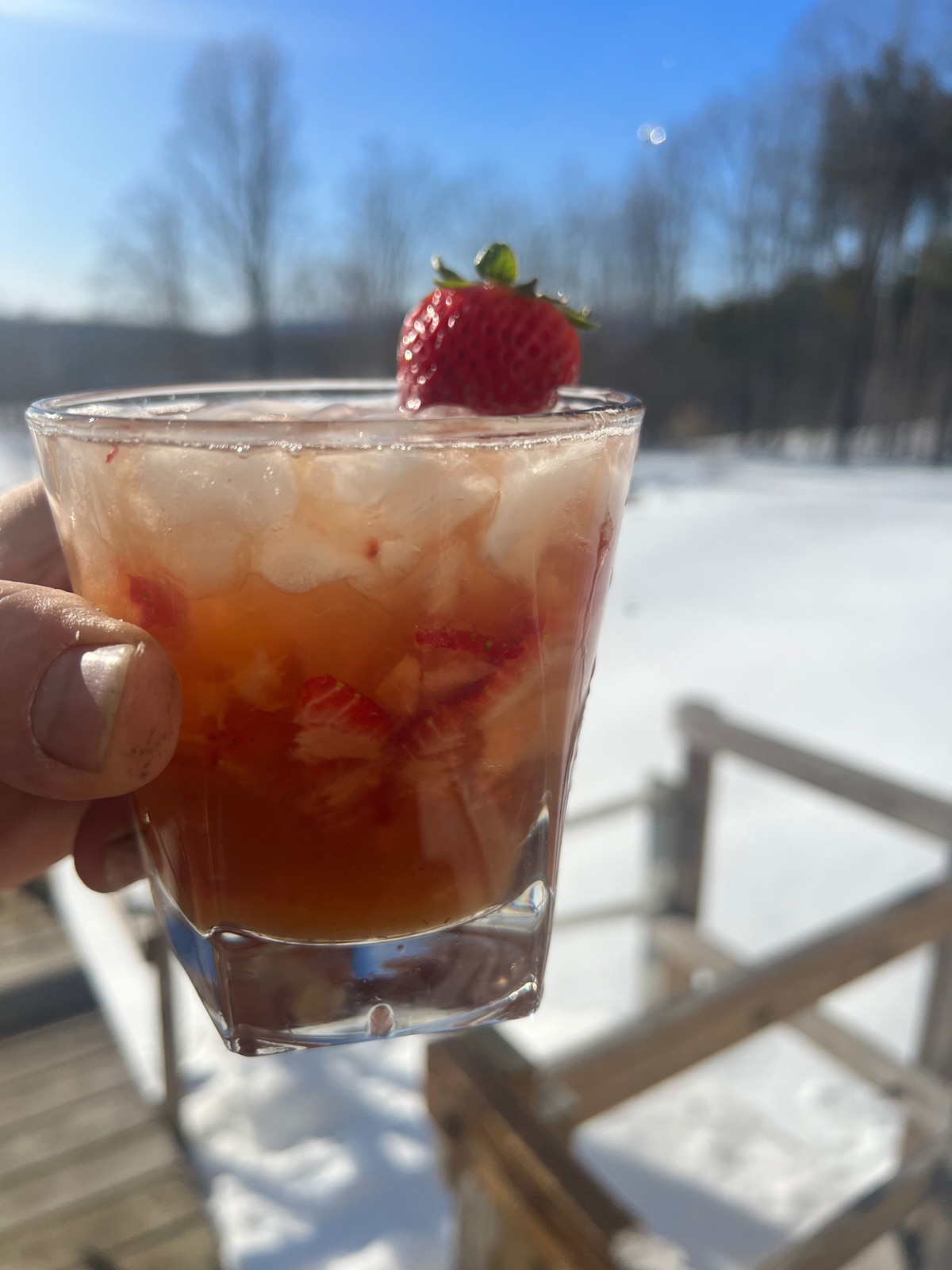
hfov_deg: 53.1
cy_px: 635
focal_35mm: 26
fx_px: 953
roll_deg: +0.2
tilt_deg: -17.5
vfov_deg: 67.3
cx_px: 476
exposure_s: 1/8000
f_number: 1.5
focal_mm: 5.7
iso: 50
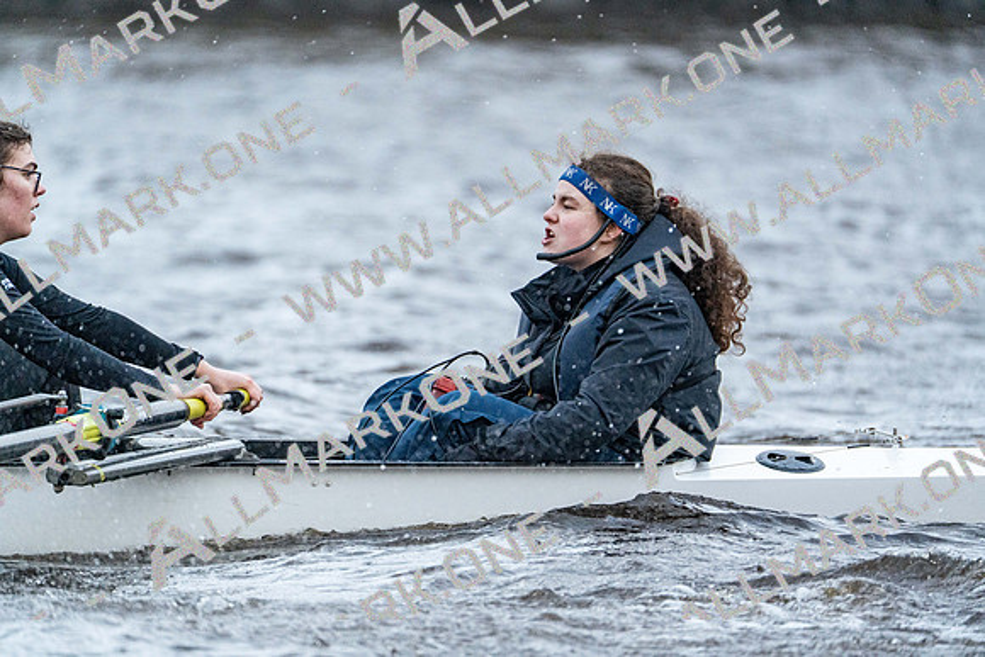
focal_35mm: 600
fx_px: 16420
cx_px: 492
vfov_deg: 2.3
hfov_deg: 3.4
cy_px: 328
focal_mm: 600
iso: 6400
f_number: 6.3
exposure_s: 1/1600
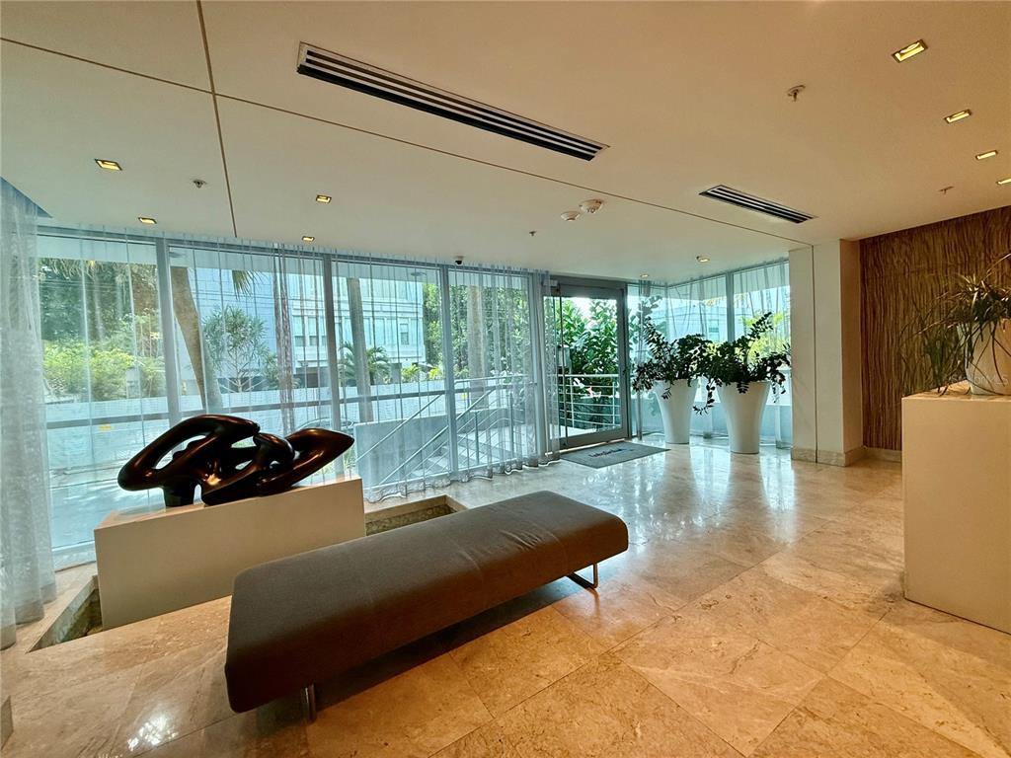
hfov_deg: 102.1
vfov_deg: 85.7
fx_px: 409
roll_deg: +3.0
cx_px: 506
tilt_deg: -1.1
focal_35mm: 14
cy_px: 379
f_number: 2.2
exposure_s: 1/120
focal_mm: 2.22
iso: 100
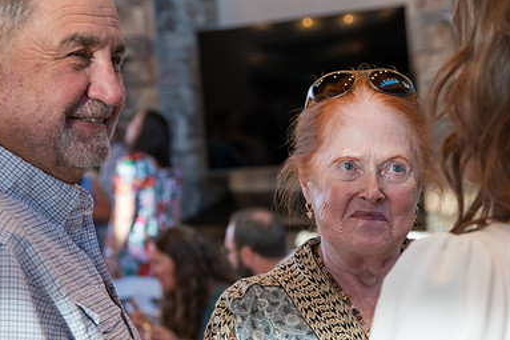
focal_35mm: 94
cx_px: 356
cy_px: 201
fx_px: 1331
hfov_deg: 21.6
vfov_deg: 14.5
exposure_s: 1/125
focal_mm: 62
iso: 3200
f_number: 5
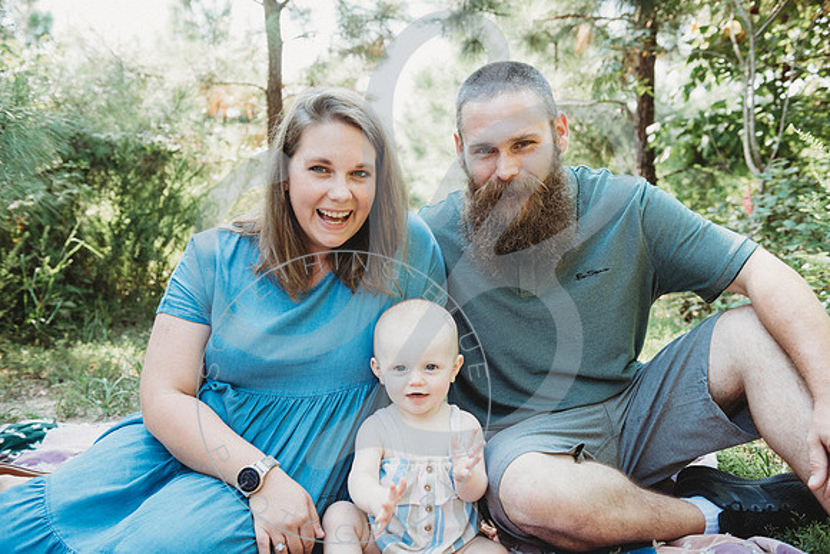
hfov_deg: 50.7
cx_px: 415
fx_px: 876
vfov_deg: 35.1
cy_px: 277
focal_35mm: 38
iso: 200
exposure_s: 1/125
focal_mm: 38
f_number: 5
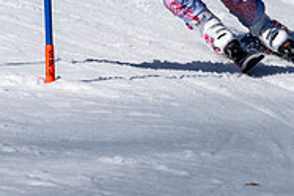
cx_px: 184
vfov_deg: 0.6
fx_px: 18756
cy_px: -11
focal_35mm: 2295
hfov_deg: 0.9
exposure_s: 1/2000
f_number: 8
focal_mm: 560
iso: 200
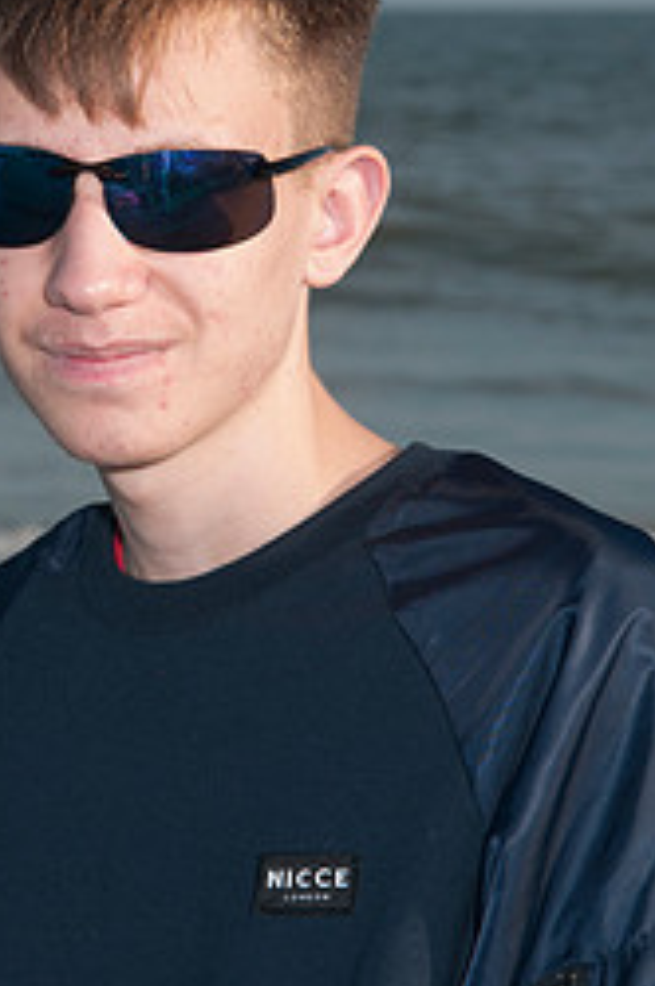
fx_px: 6650
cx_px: 187
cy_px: 422
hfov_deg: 5.6
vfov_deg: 8.5
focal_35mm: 243
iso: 100
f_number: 11
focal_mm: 90
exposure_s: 1/250
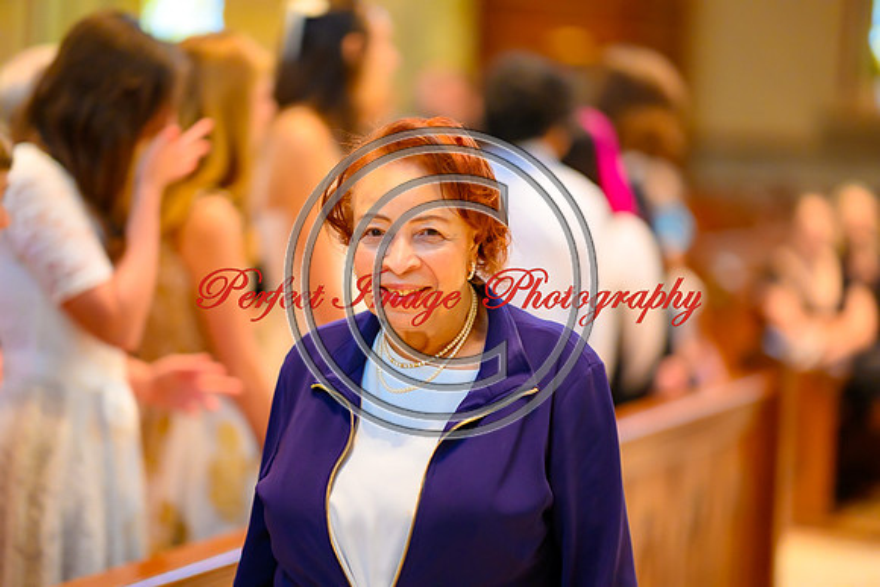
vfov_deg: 13.0
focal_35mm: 105
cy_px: 294
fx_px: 2567
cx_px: 440
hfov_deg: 19.5
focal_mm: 105
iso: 1100
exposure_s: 1/100
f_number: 1.4
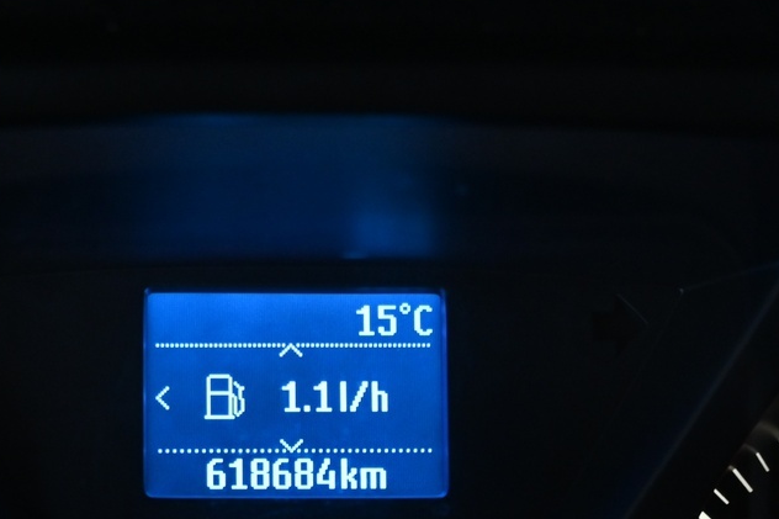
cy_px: 593
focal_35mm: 83
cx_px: 270
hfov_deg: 24.5
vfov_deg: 16.0
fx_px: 1788
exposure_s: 1/30
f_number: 4
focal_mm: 21.5
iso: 1000
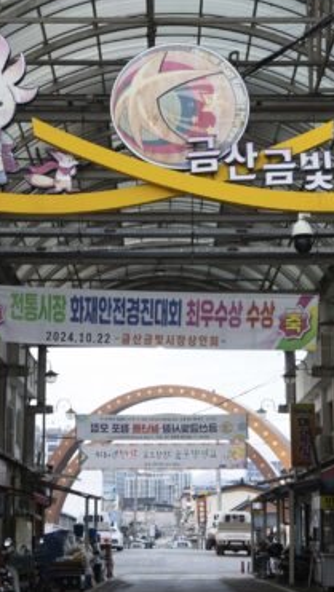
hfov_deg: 14.9
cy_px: 290
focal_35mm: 81
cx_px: 142
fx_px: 1274
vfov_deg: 26.2
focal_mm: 28
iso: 400
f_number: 4
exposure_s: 1/60
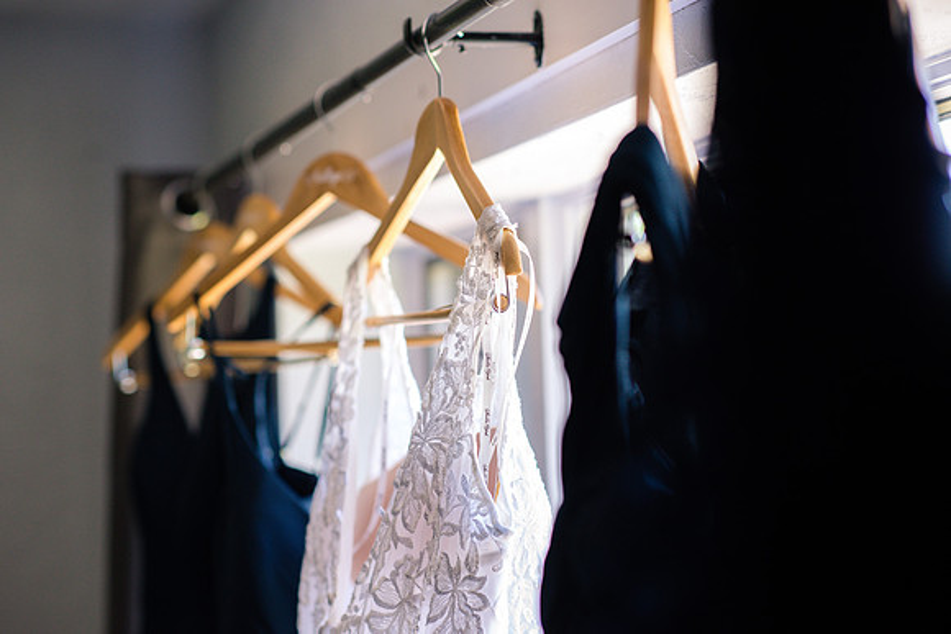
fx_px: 2246
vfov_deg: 16.1
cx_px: 476
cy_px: 317
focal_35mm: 85
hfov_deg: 23.9
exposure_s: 1/250
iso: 800
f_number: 2.8
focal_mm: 85
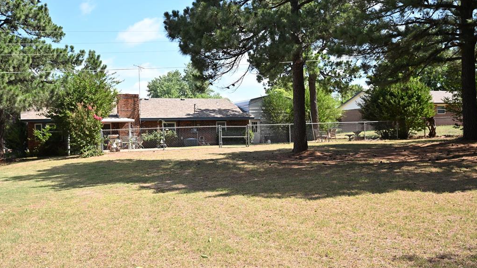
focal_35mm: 38
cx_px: 239
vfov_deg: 31.2
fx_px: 481
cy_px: 140
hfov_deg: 52.8
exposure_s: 1/800
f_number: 4.5
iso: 200
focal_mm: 24
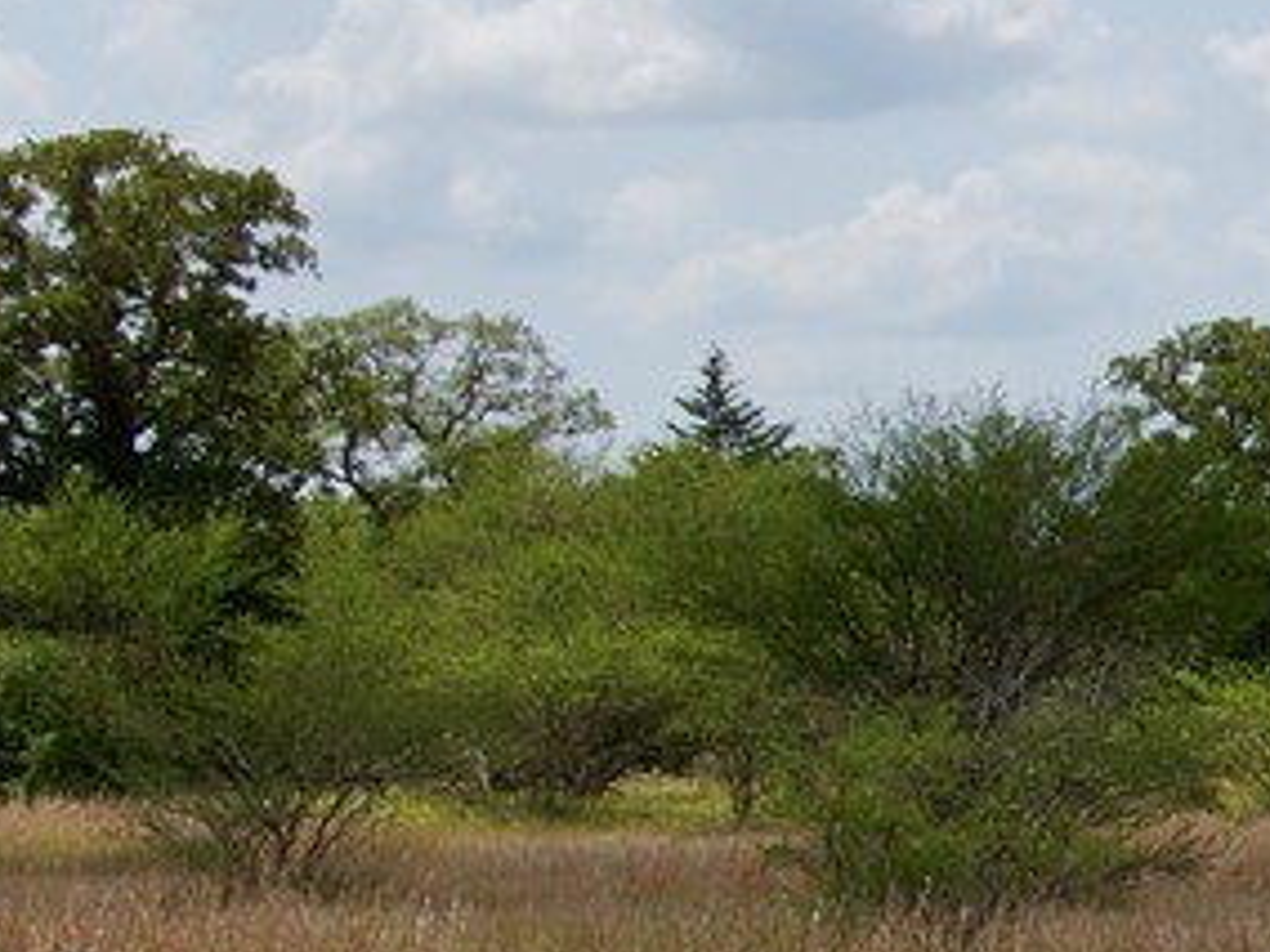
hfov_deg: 9.8
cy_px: 733
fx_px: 7075
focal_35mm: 193
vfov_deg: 7.7
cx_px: 2111
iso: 100
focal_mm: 35
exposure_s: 1/400
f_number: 9
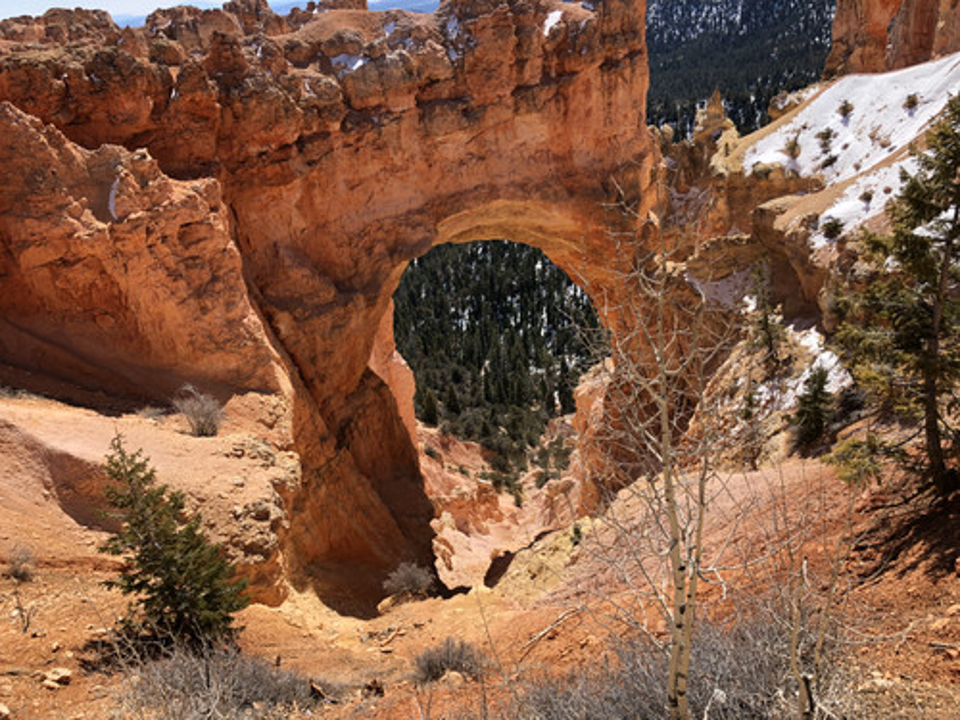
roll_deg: +7.3
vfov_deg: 49.7
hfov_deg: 63.4
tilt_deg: -26.0
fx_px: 777
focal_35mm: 28
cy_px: 360
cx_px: 480
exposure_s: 1/1333
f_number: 1.8
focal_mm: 3.99
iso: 20
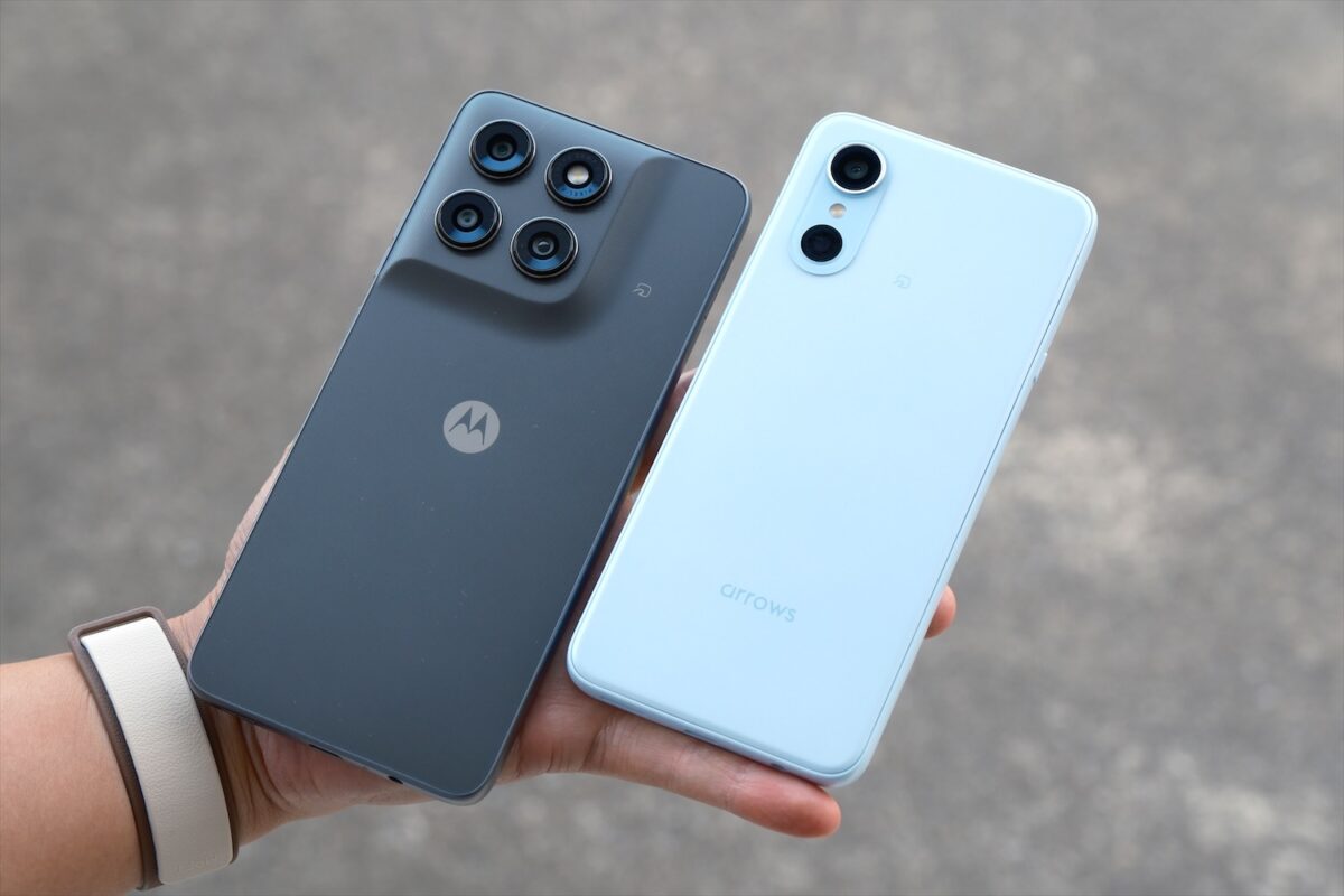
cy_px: 448
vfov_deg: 17.7
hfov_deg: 26.3
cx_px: 672
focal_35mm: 77
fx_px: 2874
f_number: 5.6
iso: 320
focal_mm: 51.4
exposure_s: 1/125
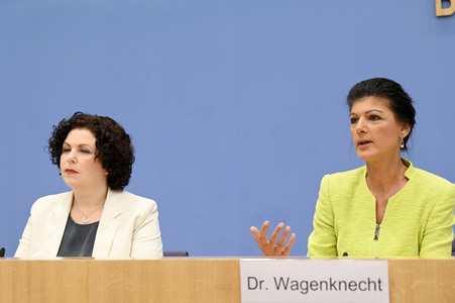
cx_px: 228
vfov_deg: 18.9
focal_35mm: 72
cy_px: 152
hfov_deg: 28.1
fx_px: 909
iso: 5000
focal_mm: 72
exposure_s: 1/640
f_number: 5.6
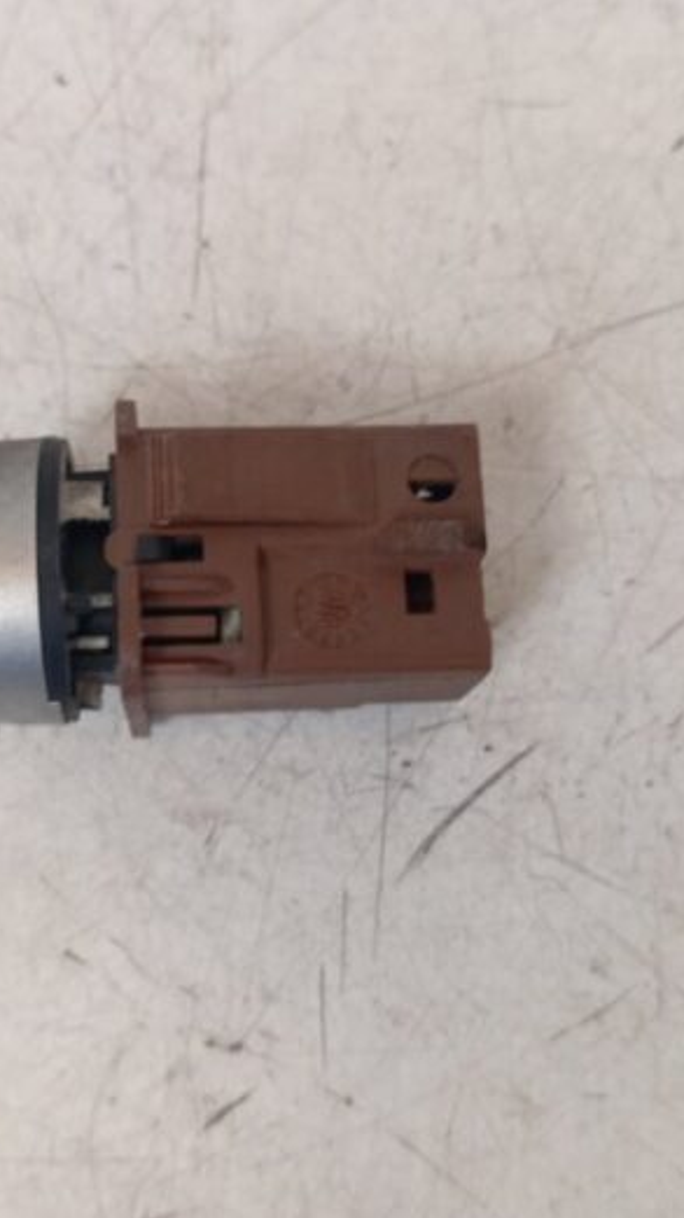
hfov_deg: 28.9
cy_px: 610
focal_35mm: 41
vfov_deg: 49.4
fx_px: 1324
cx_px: 257
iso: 572
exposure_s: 1/33.3
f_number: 1.8
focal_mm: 4.22
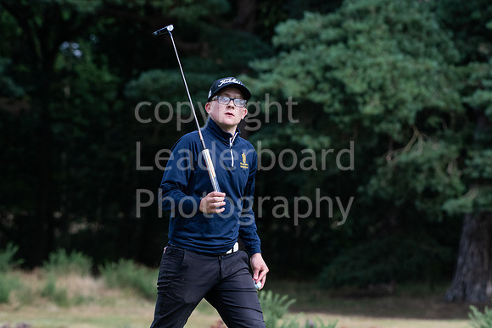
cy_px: 164
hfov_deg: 6.9
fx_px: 4101
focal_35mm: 300
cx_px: 246
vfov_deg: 4.6
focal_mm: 200
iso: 1250
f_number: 6.3
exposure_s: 1/2500
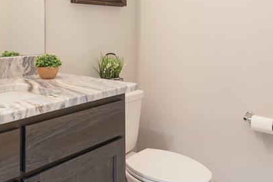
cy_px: 32
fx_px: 303
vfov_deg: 32.3
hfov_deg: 48.2
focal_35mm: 40
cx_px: 109
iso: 100
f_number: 7.1
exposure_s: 1.3
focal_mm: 16
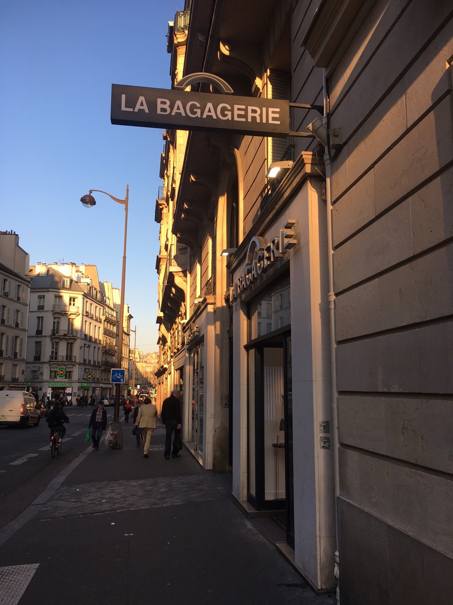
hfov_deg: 48.2
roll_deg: -0.8
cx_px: 226
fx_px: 506
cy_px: 302
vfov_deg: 61.7
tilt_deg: +9.1
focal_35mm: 29
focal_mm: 4.15
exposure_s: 1/403
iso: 25
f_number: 2.2
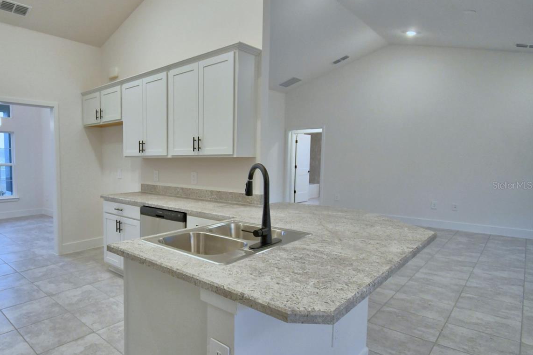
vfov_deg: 59.4
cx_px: 161
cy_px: 185
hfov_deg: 77.5
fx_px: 311
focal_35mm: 21
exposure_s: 1/60
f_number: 4.5
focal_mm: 10
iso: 400
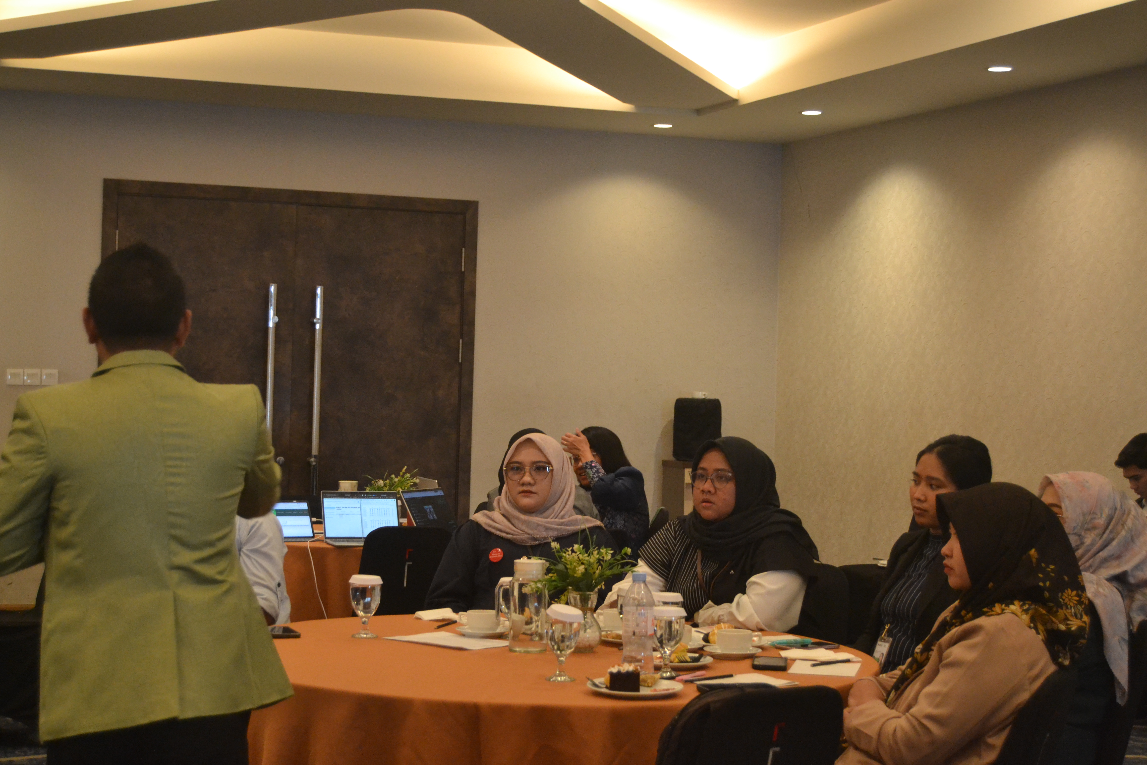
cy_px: 382
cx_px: 574
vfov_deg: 21.6
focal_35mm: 63
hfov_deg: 31.9
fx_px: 2007
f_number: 5
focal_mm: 42
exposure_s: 1/60
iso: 2200
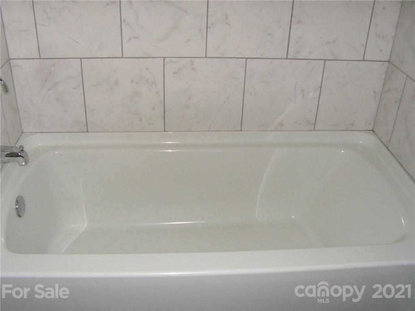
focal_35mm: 36
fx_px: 432
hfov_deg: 51.4
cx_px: 208
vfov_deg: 39.7
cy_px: 156
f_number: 3.2
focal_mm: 6
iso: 200
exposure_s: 1/40
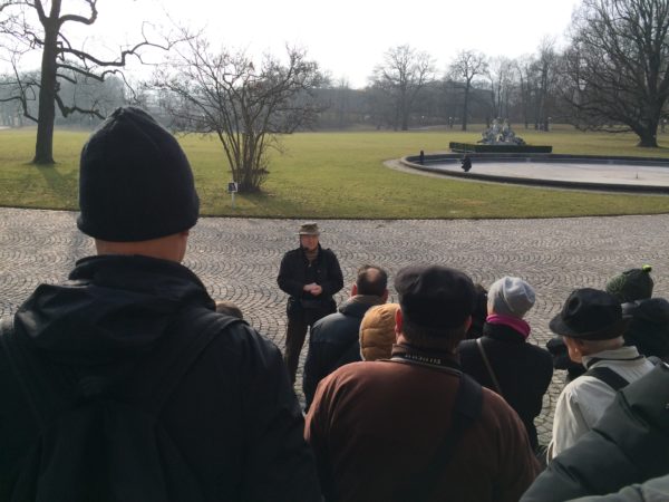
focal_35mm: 29
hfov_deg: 61.7
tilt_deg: -14.4
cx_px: 334
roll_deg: -1.3
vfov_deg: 48.2
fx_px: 560
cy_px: 251
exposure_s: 1/977
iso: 32
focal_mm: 4.15
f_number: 2.2
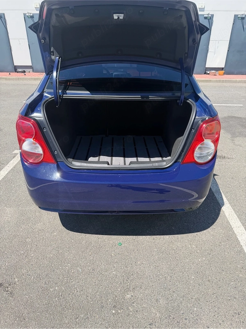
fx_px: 227
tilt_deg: -27.9
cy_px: 164
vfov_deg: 71.6
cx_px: 123
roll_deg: -0.3
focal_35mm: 24
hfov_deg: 56.8
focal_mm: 6.76
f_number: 1.78
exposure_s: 1/2299
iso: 80
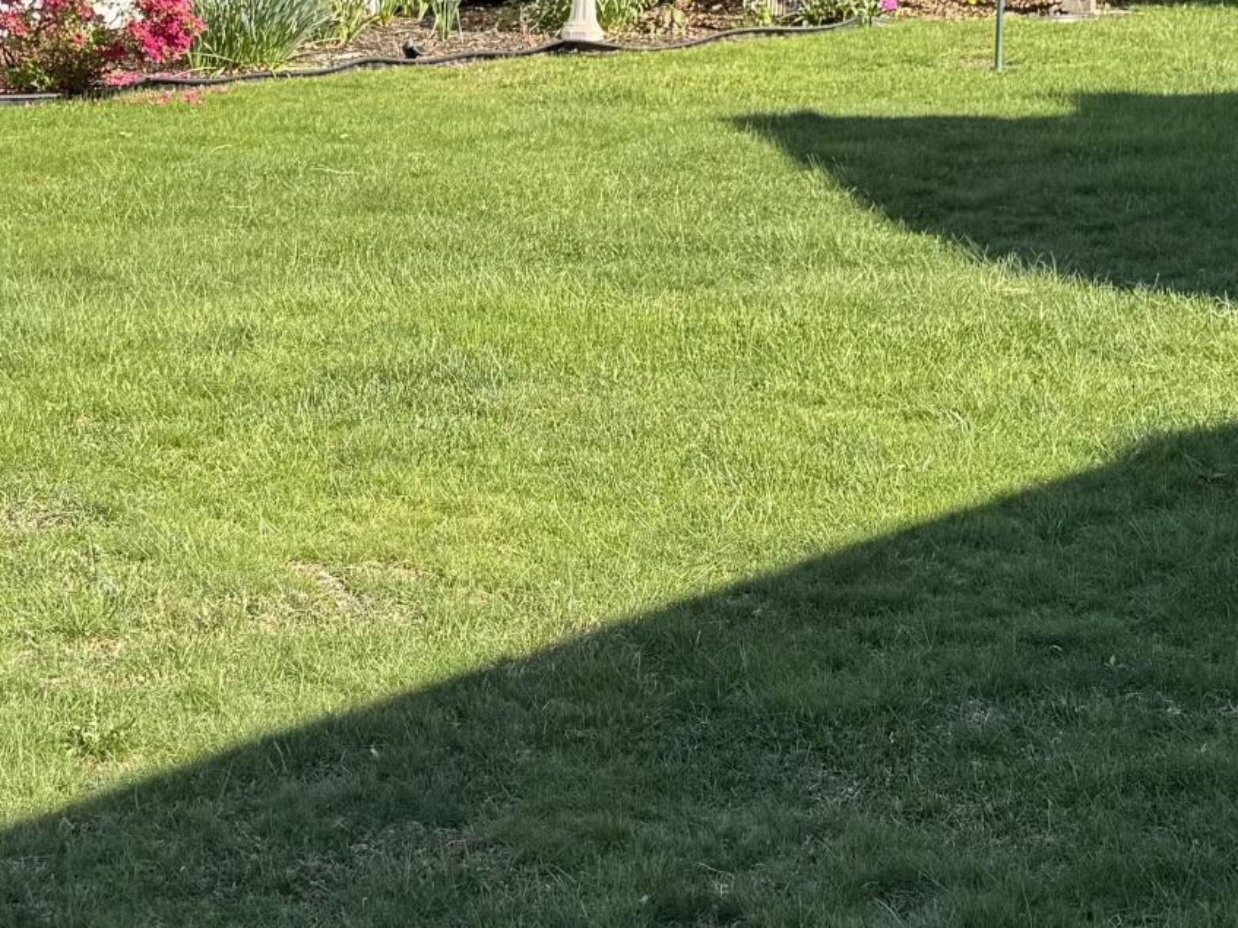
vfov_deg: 17.2
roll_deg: -2.0
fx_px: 3039
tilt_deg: -7.2
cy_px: 175
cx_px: 463
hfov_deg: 23.0
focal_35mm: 85
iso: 80
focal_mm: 6.76
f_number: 1.78
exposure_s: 1/1818
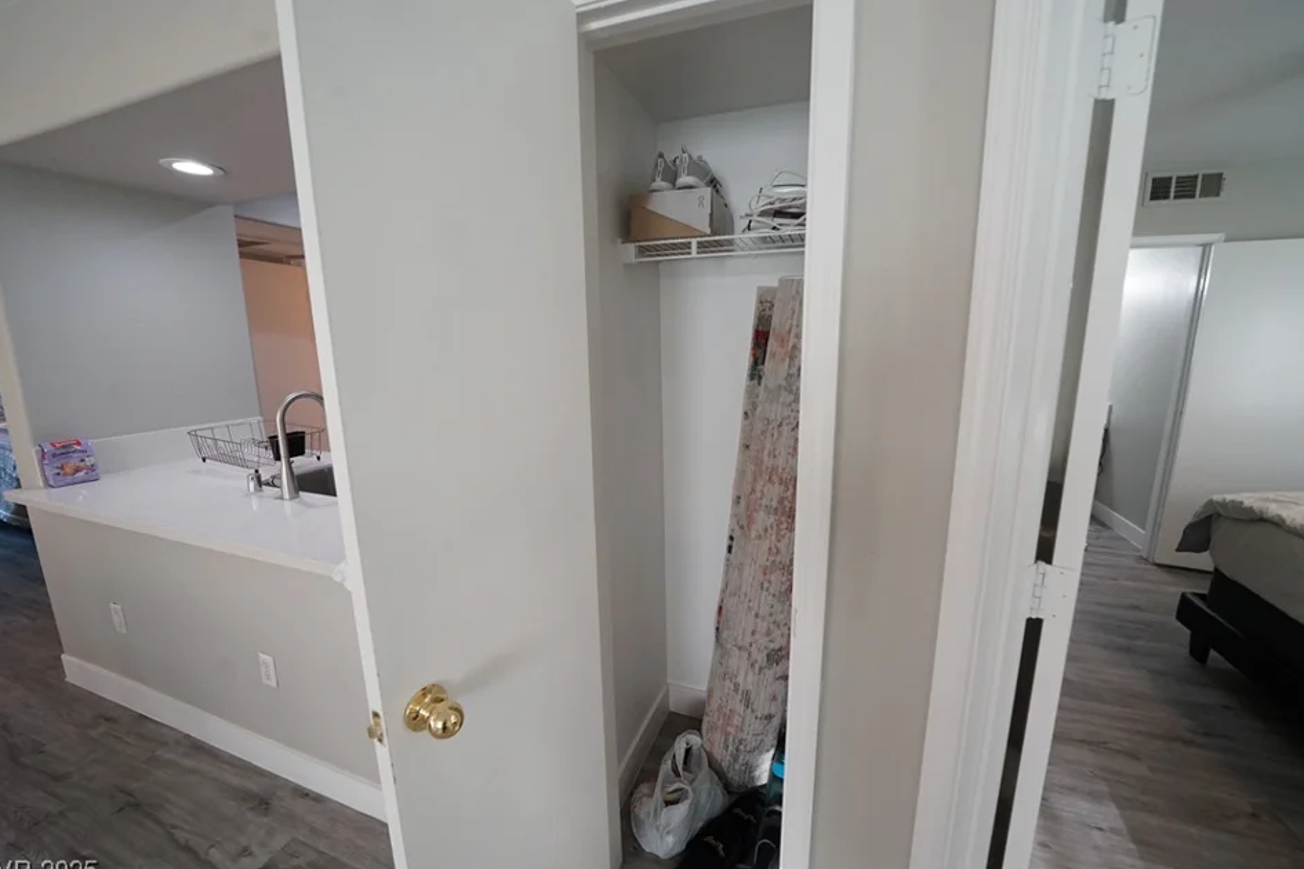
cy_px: 427
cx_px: 680
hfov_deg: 108.3
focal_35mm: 13
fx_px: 471
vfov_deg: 85.4
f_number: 7.1
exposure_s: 1/125
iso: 2000
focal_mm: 12
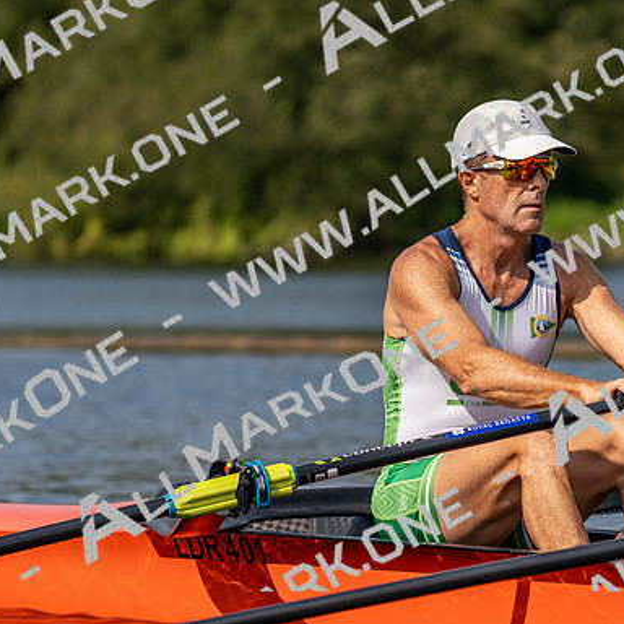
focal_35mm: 327
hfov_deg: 5.4
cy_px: 313
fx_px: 6669
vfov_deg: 5.4
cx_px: 410
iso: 200
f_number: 5.6
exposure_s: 1/1600
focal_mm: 255
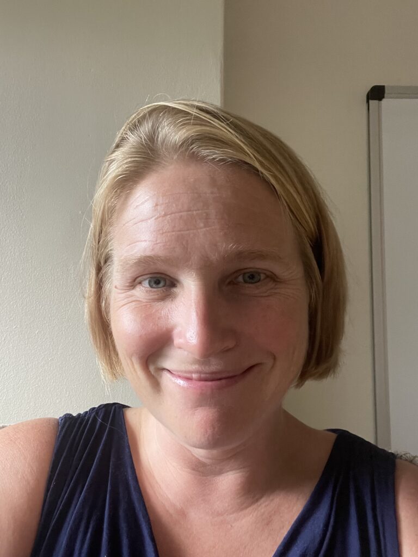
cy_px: 278
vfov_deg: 60.0
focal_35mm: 30
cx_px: 209
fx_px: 483
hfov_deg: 46.8
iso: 250
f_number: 2.2
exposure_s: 1/60
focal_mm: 2.71
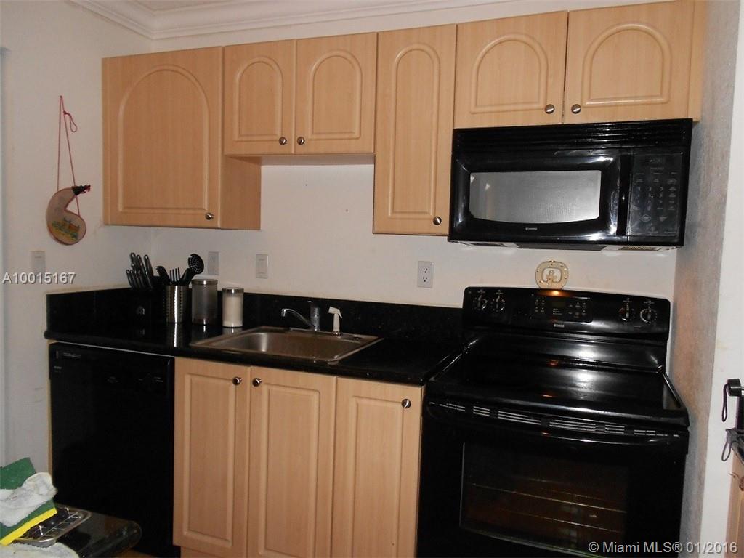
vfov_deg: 53.1
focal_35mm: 26
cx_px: 372
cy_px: 279
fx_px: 559
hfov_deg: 67.3
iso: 200
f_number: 3.2
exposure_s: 1/25
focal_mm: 4.6
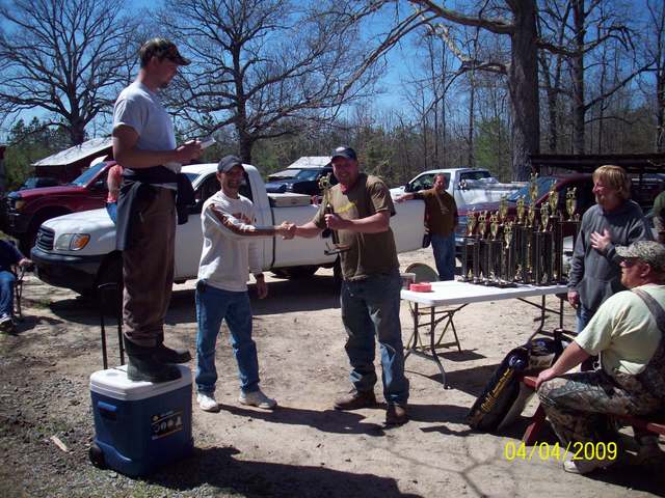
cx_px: 332
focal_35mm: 37
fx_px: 711
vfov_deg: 38.7
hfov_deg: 50.1
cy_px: 249
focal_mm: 6.2
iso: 80
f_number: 5.6
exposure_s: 1/440
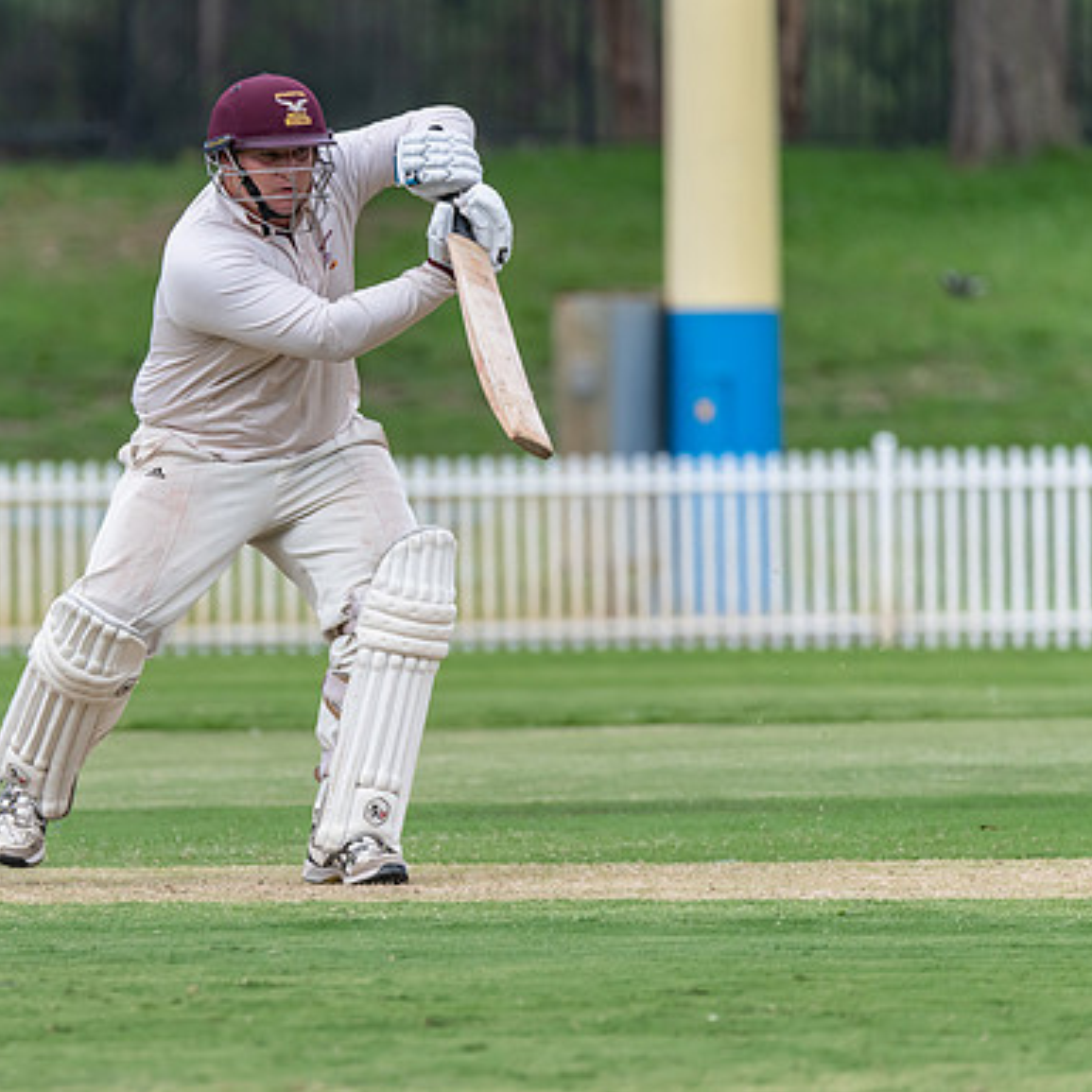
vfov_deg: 2.4
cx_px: 90
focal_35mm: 717
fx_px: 25590
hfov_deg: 2.4
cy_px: 526
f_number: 6.3
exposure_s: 1/1250
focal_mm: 420
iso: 500
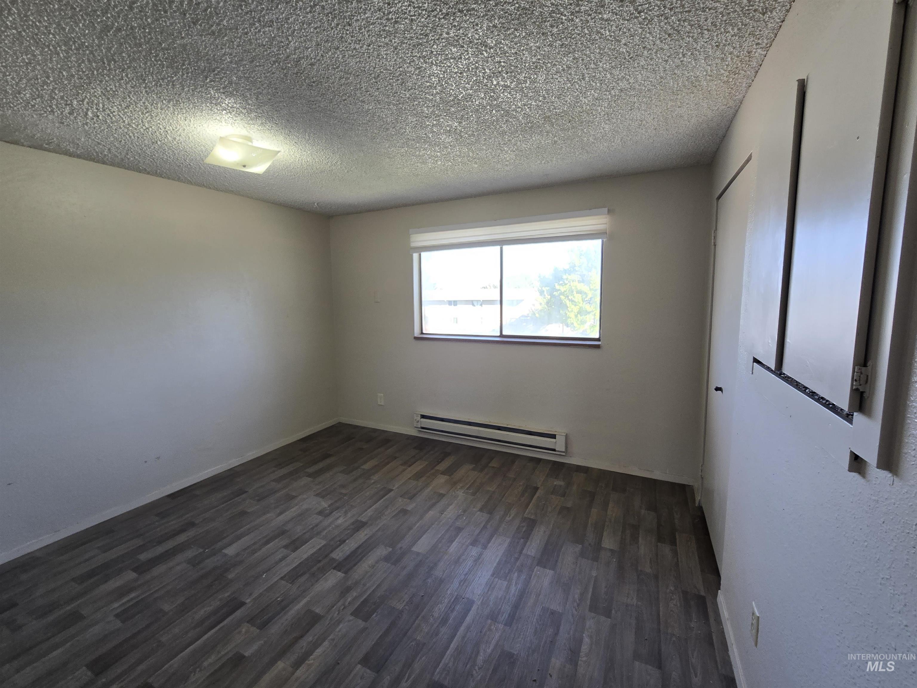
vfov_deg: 89.9
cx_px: 458
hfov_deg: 106.2
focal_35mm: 13
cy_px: 344
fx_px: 344
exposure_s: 1/60
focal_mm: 2.2
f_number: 2.2
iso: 64
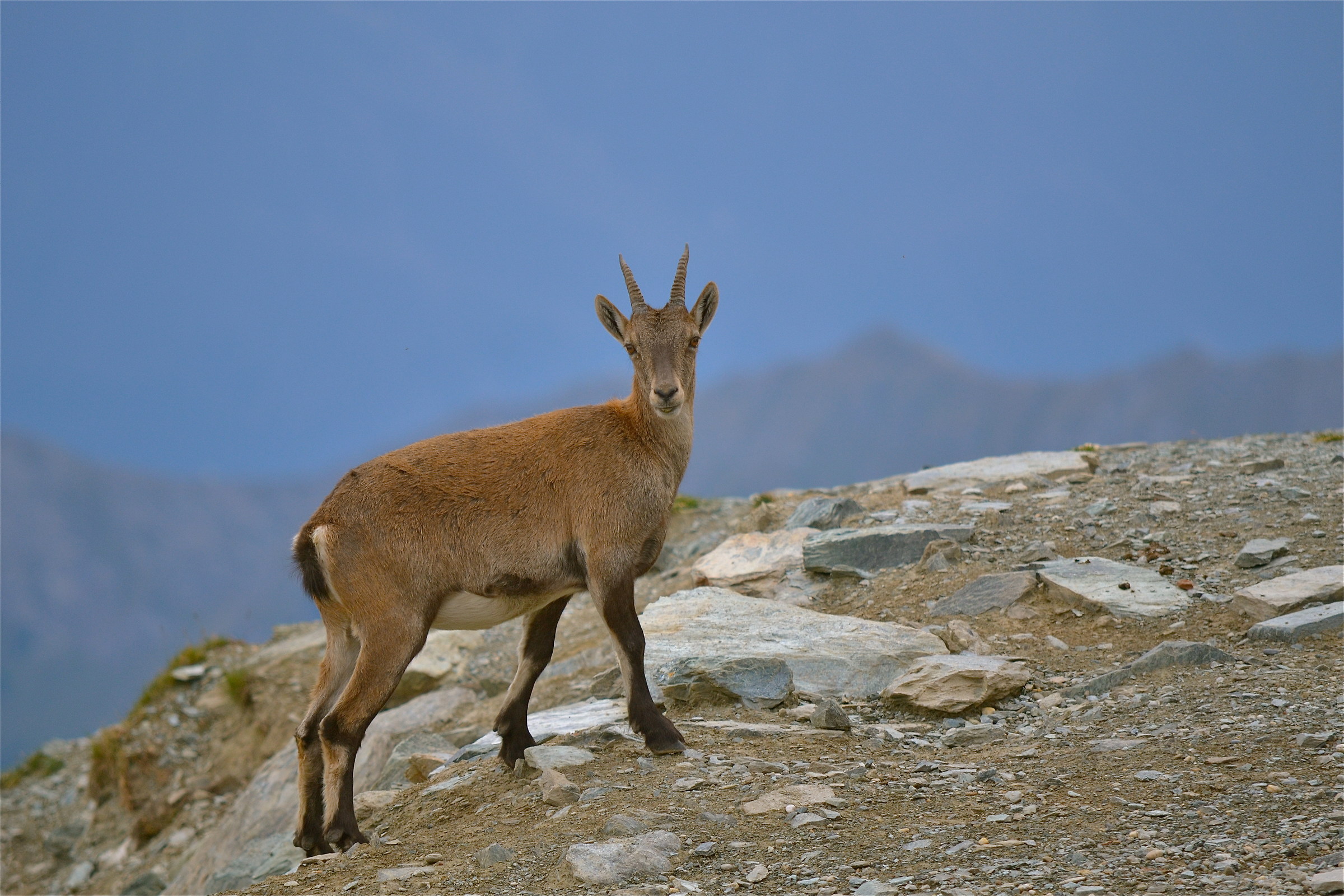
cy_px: 448
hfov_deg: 4.6
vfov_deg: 3.1
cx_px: 672
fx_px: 16799
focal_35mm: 450
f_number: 5.6
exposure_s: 1/500
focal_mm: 300
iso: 320
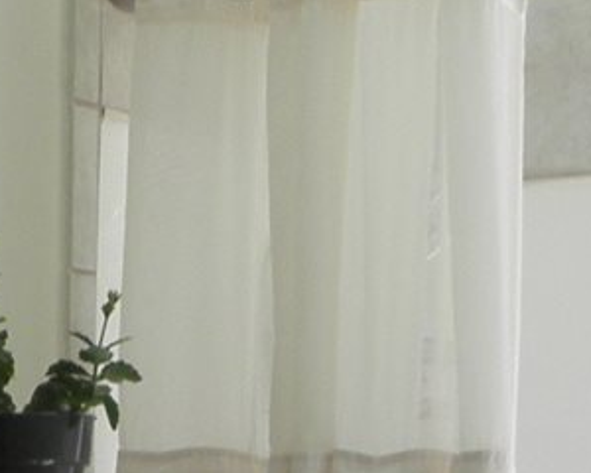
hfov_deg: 10.2
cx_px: -660
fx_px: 3026
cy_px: 1255
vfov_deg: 8.0
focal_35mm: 173
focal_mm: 4.6
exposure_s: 1/40
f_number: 2.8
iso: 64
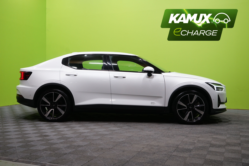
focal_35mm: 39
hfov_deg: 49.6
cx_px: 124
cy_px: 83
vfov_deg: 34.2
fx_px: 270
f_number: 4.5
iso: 800
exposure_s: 1/125
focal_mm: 39
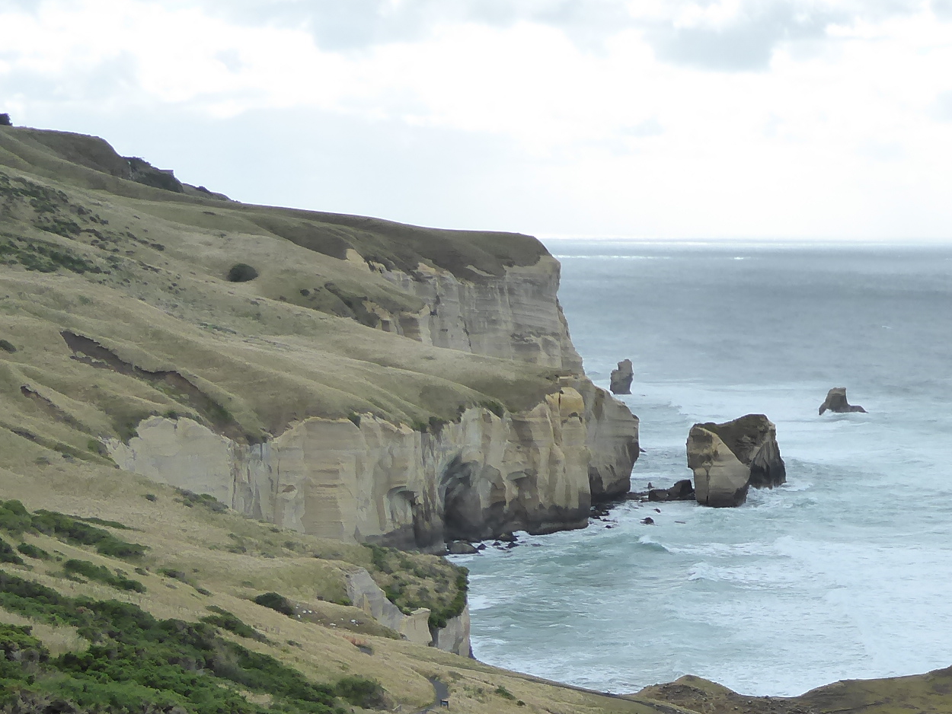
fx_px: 2366
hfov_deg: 22.2
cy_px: 719
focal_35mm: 86
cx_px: 853
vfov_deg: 16.8
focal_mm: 7.2
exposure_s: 1/500
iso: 160
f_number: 3.8
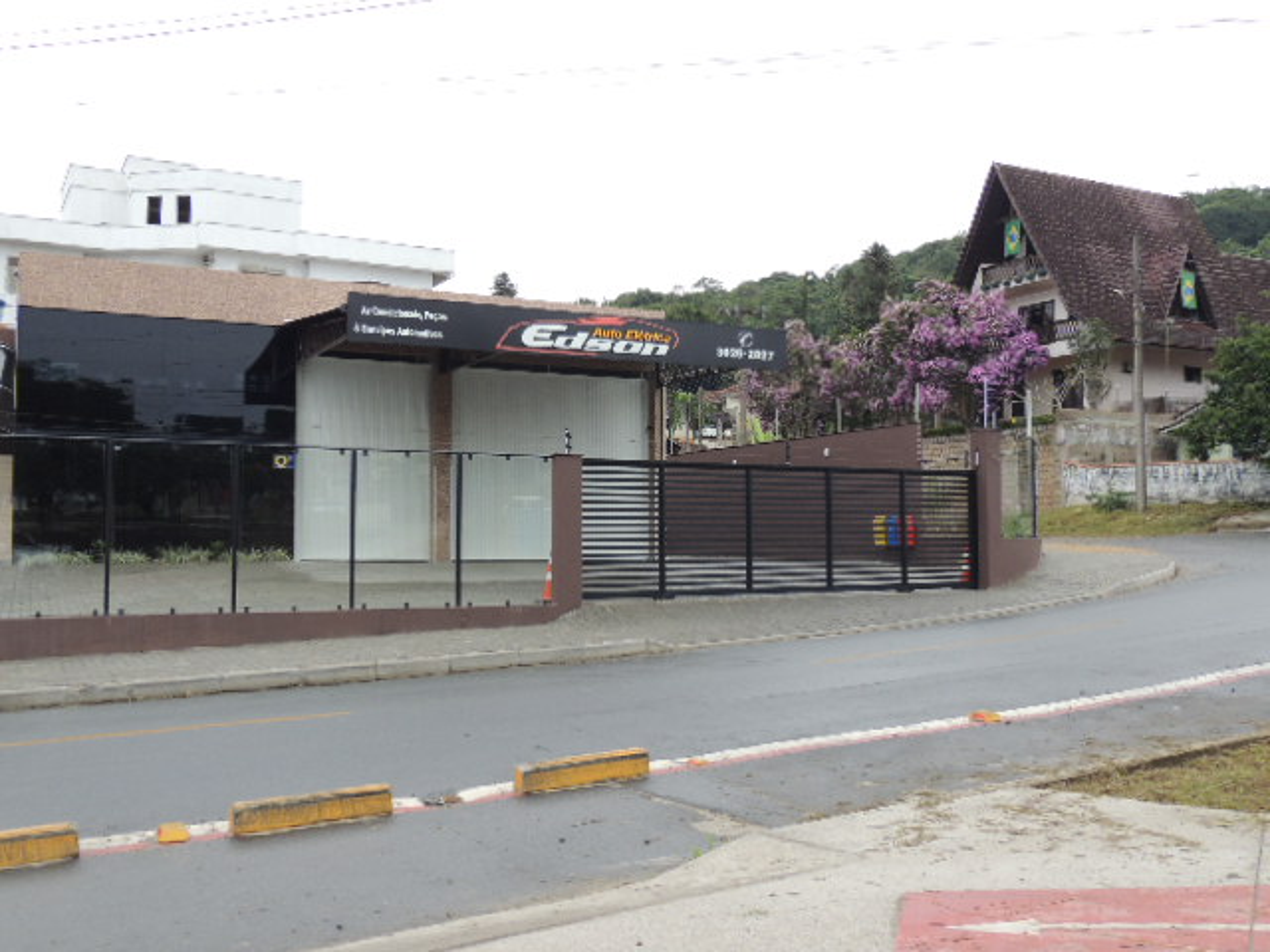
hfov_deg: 55.4
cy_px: 476
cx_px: 635
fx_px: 1211
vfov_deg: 42.9
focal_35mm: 33
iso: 125
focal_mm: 5.8
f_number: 3.2
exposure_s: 1/50
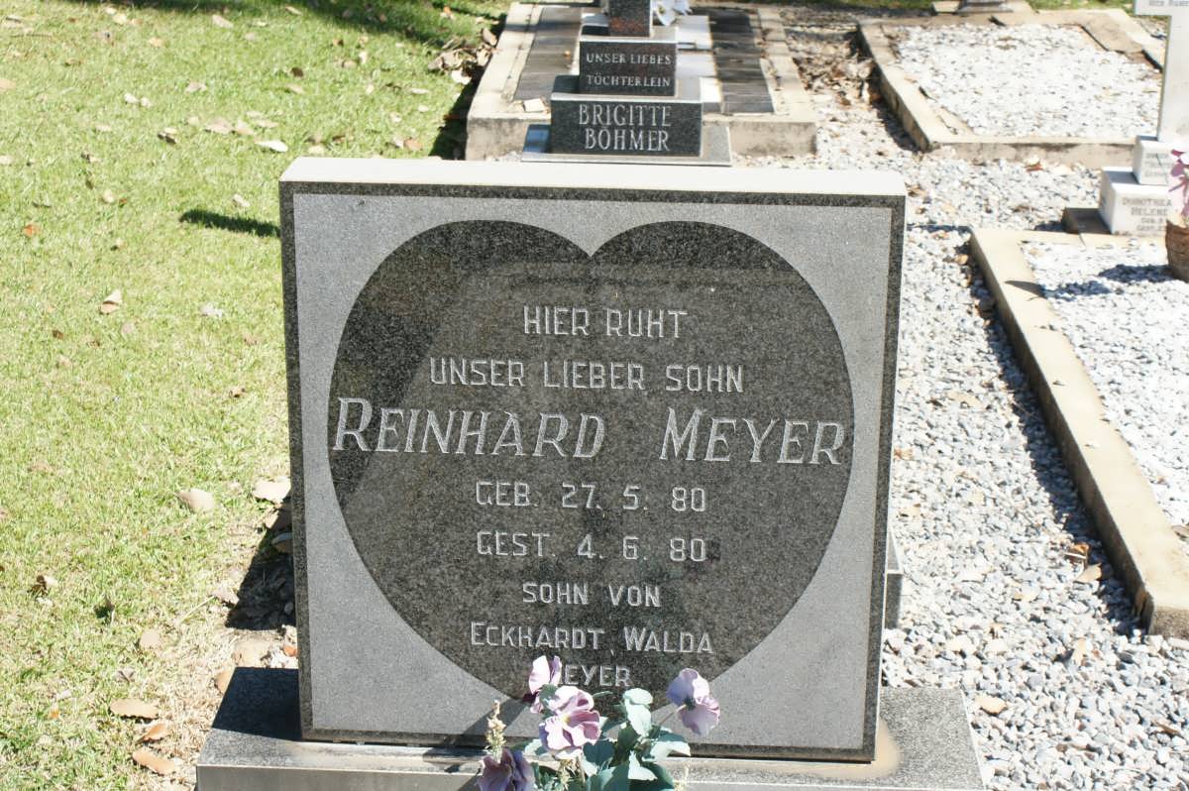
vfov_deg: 20.1
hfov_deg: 29.9
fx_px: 2227
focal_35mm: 68
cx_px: 594
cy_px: 396
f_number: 8
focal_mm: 45
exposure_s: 1/160
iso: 200
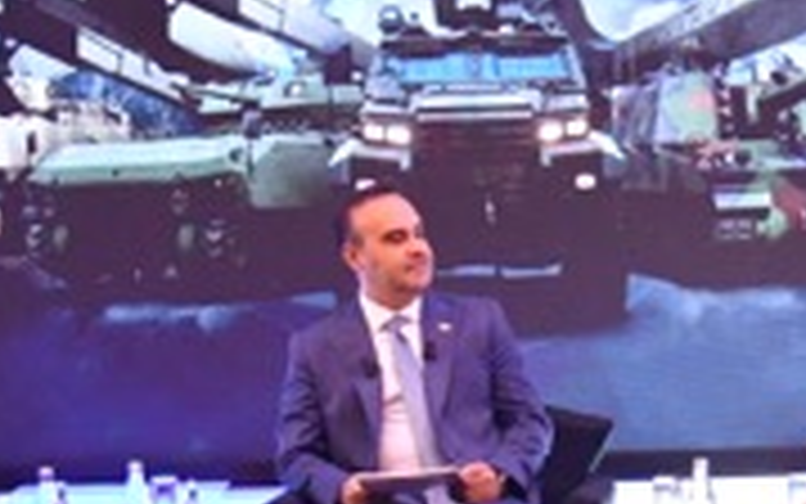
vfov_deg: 6.1
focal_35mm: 215
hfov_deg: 9.8
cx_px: 387
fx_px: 4724
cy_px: 230
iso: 1600
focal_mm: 24
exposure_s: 1/125
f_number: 4
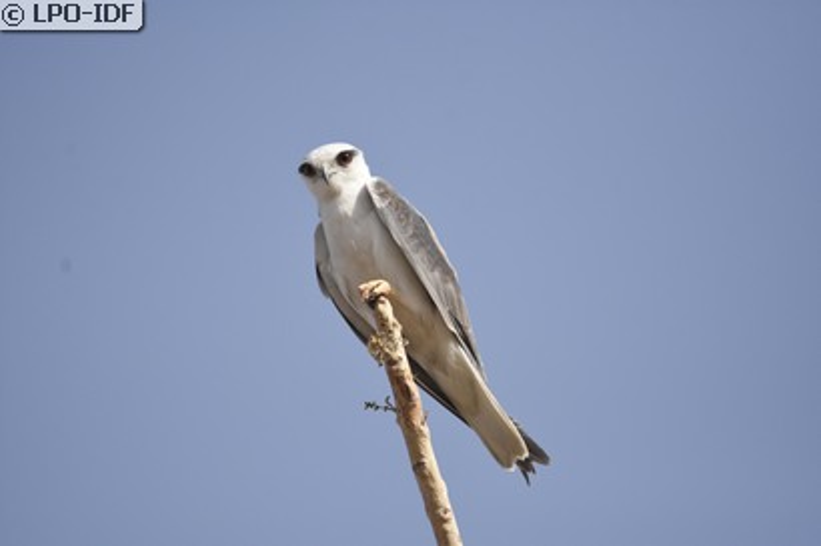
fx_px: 20516
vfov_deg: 1.5
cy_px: 273
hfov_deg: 2.3
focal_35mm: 900
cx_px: 410
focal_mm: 600
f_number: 7.1
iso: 1000
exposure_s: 1/3200
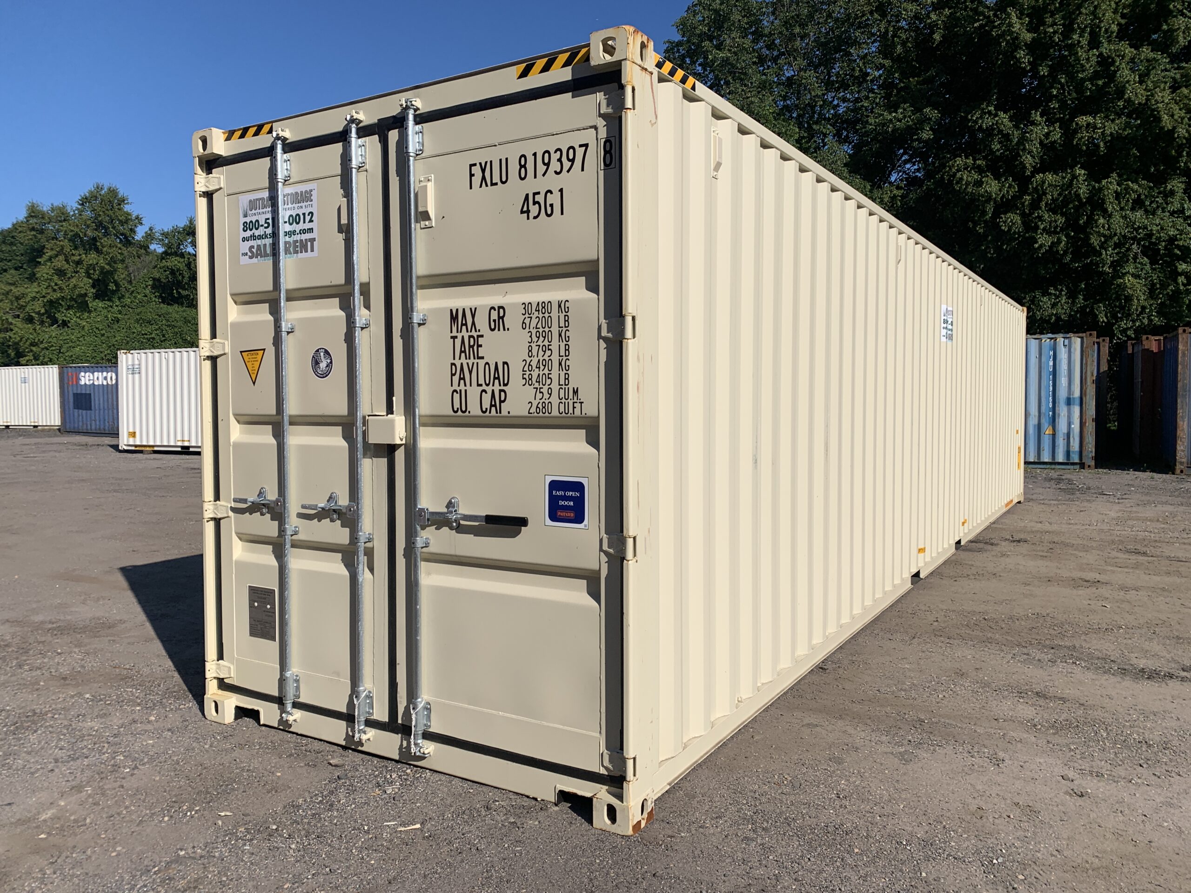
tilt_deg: -3.7
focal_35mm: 26
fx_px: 895
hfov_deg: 67.3
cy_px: 446
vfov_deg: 53.1
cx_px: 596
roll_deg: +0.3
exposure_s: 1/5128
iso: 25
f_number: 1.8
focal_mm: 4.25
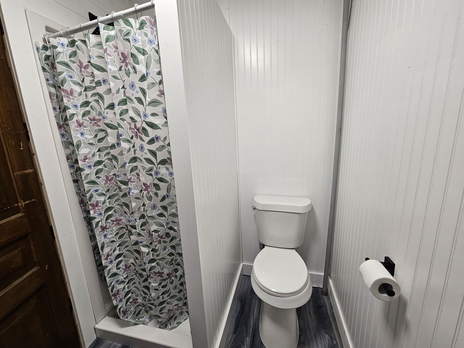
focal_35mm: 13
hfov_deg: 106.2
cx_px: 232
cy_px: 174
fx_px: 174
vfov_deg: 89.9
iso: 125
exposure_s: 1/60
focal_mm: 2.2
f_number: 2.2
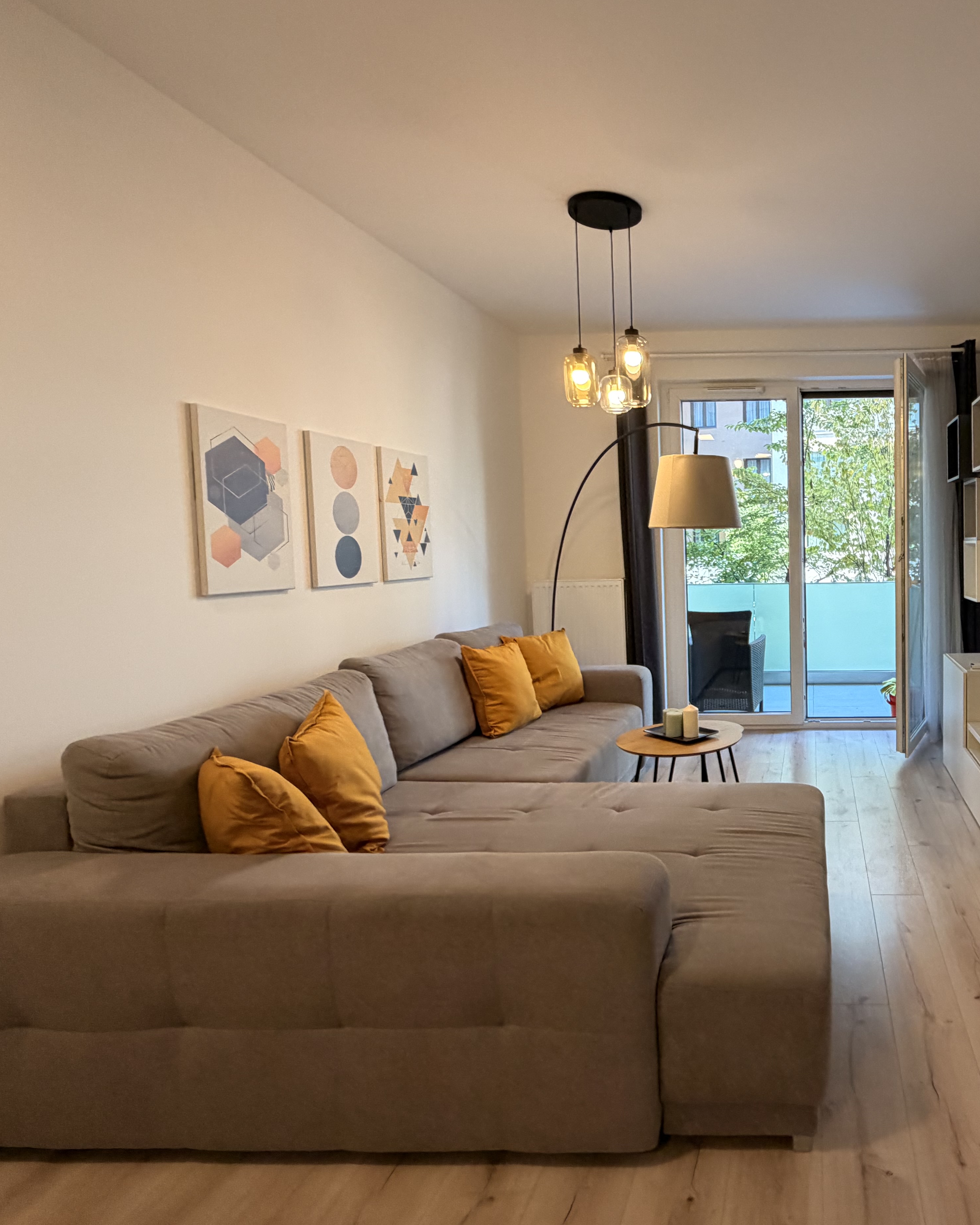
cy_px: 594
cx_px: 801
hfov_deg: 59.7
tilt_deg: -3.4
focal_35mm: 21
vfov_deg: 77.6
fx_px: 761
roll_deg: +0.7
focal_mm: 2.22
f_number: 2.2
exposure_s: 1/100
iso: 250
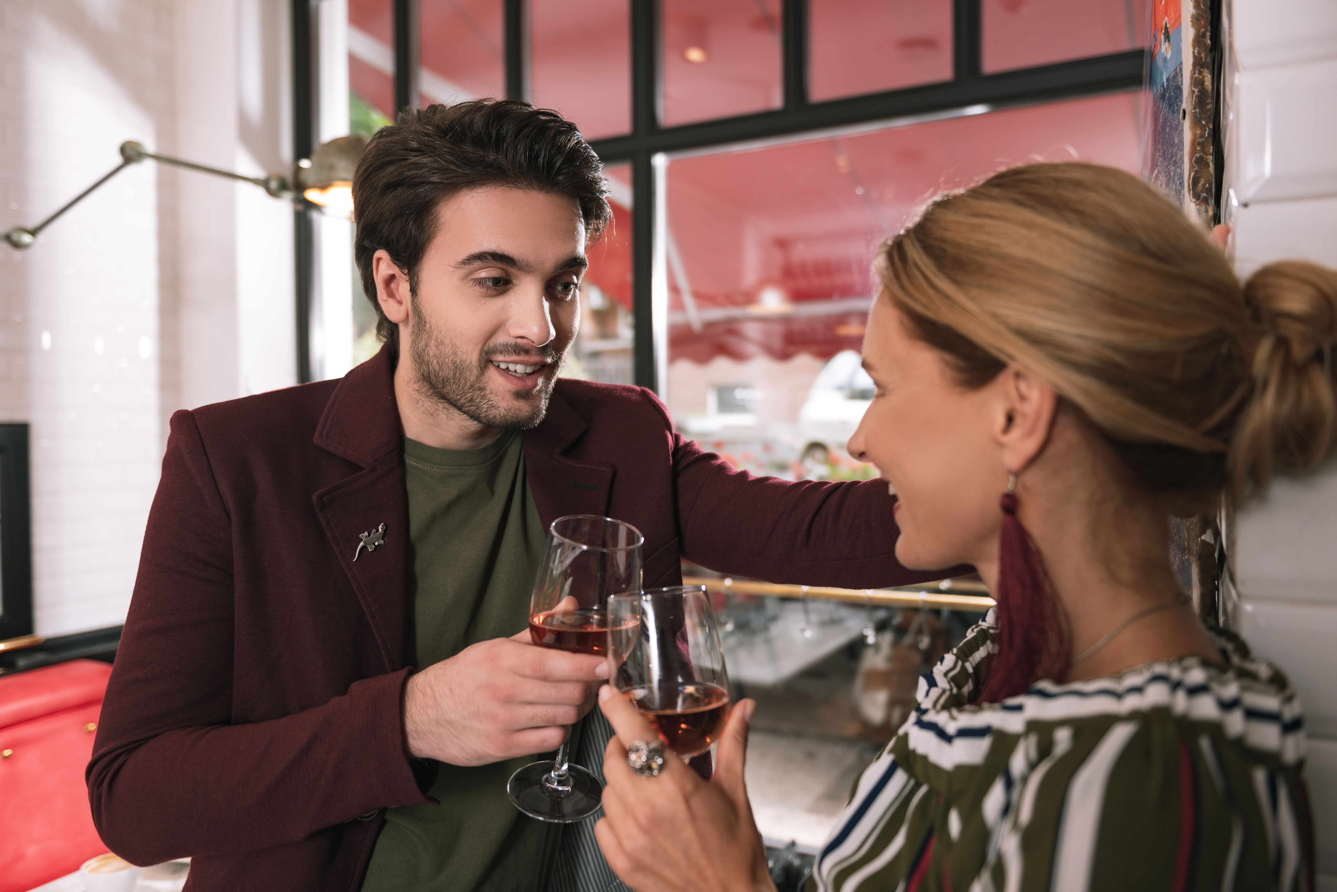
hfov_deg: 65.5
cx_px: 668
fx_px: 1040
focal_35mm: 28
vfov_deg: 46.4
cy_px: 446
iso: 250
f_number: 2.8
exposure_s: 1/160
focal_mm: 28
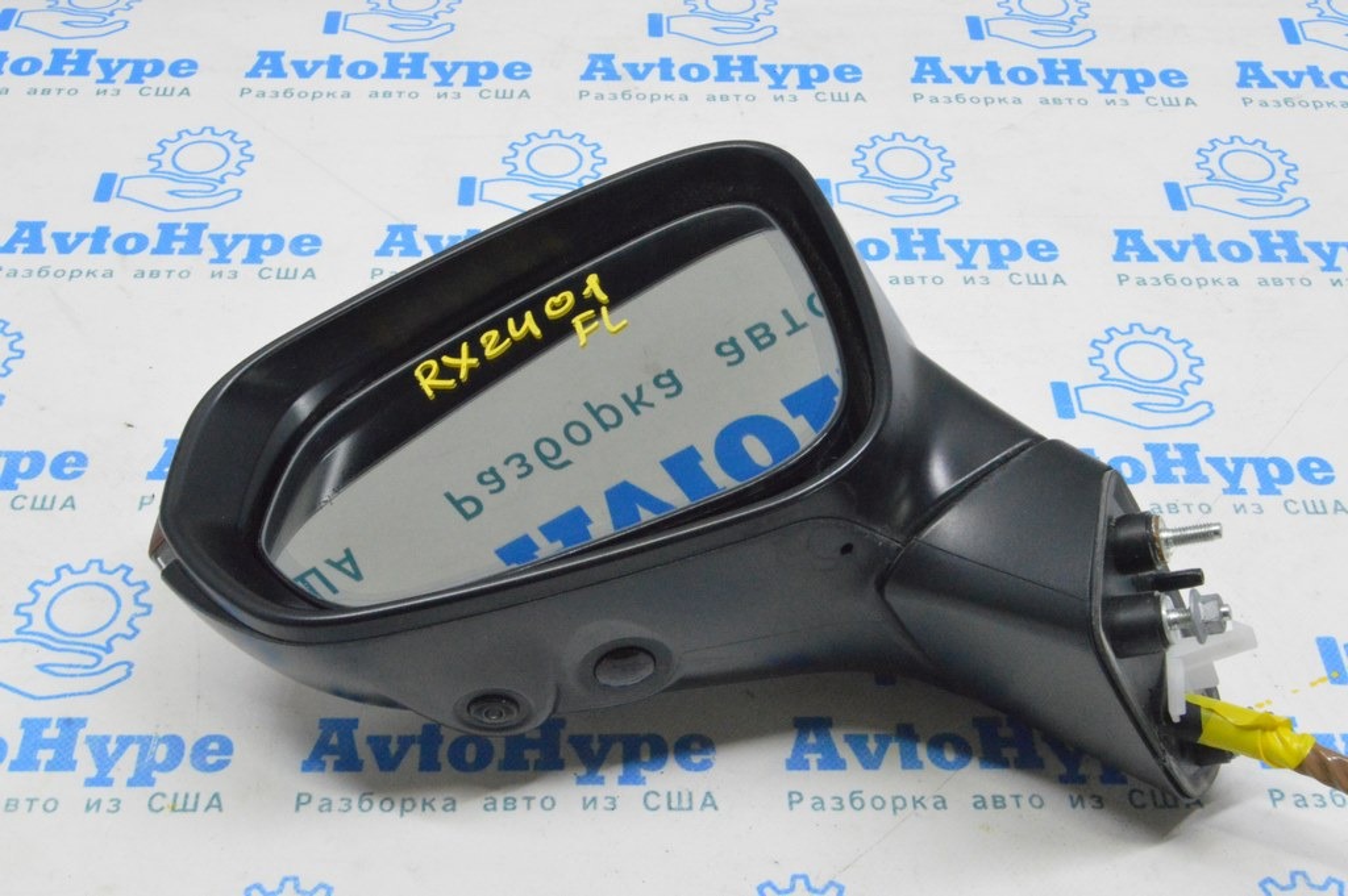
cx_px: 674
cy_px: 448
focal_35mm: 48
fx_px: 1796
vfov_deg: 28.0
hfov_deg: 41.1
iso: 6400
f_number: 20
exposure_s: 1/20
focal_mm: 32
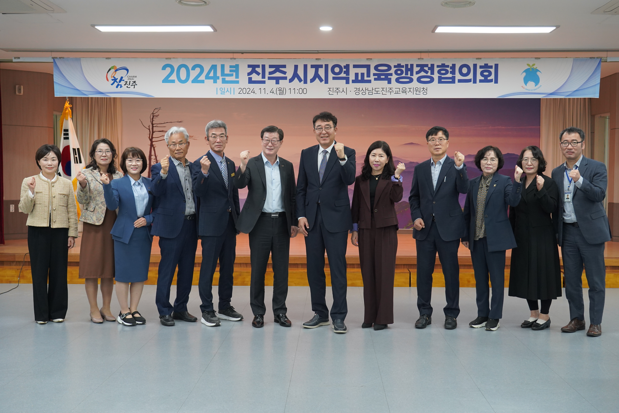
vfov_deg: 33.4
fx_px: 688
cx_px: 310
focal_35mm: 40
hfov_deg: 48.5
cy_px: 206
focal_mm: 40
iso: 2000
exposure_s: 1/160
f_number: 4
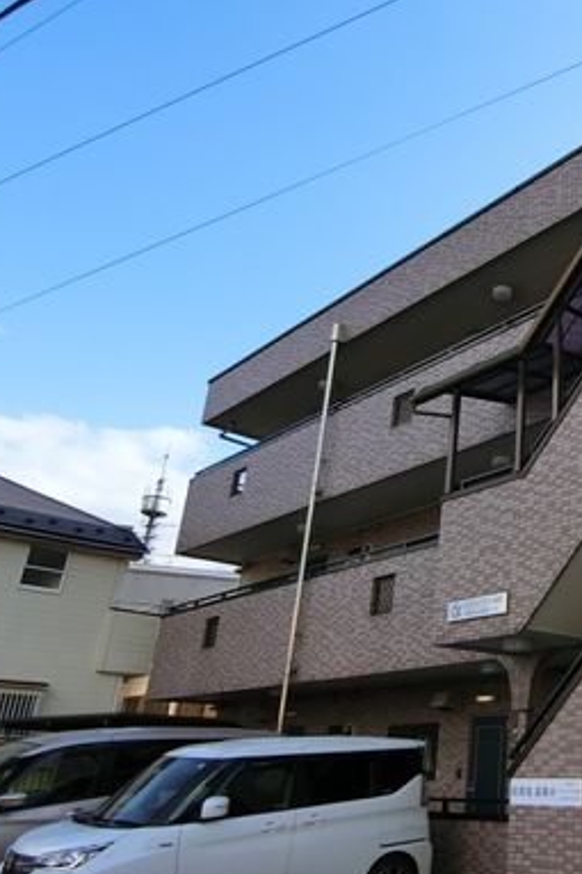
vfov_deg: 57.2
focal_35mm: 33
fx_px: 801
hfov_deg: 34.9
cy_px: 434
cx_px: 625
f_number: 2.7
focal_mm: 4.06
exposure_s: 1/1000
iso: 80
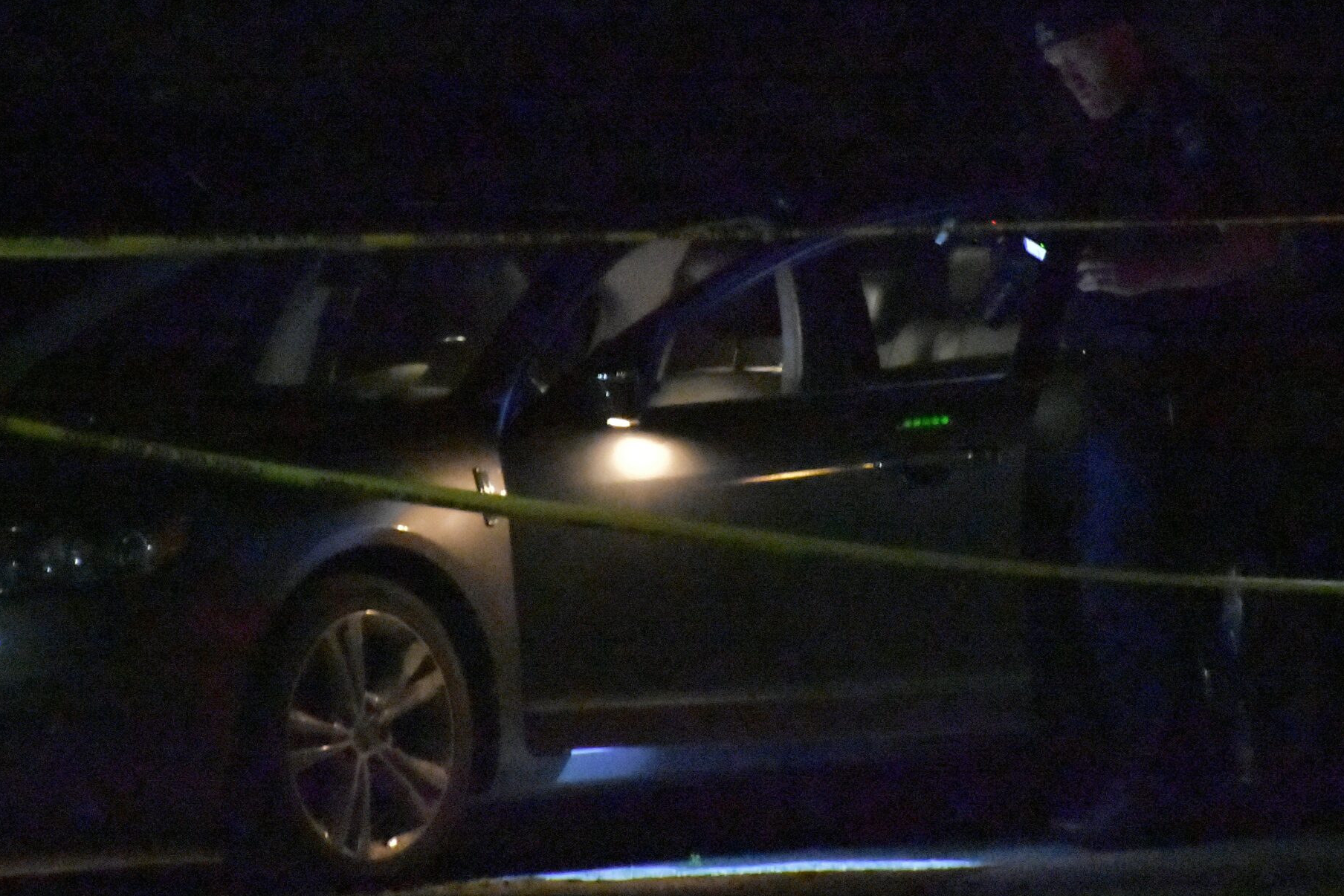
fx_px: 23784
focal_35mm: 637
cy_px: 358
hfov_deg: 3.2
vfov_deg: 2.2
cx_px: 699
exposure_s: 1/25
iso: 25600
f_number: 6.3
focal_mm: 300
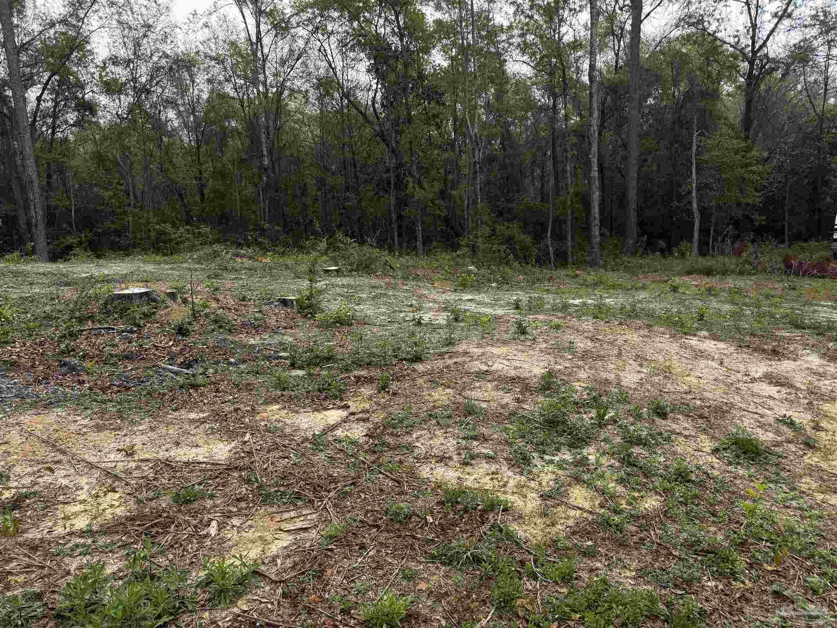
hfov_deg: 71.6
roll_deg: +1.9
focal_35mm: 24
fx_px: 580
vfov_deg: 56.8
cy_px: 314
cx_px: 418
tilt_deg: -8.8
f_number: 1.78
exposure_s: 1/1215
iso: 80
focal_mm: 6.76
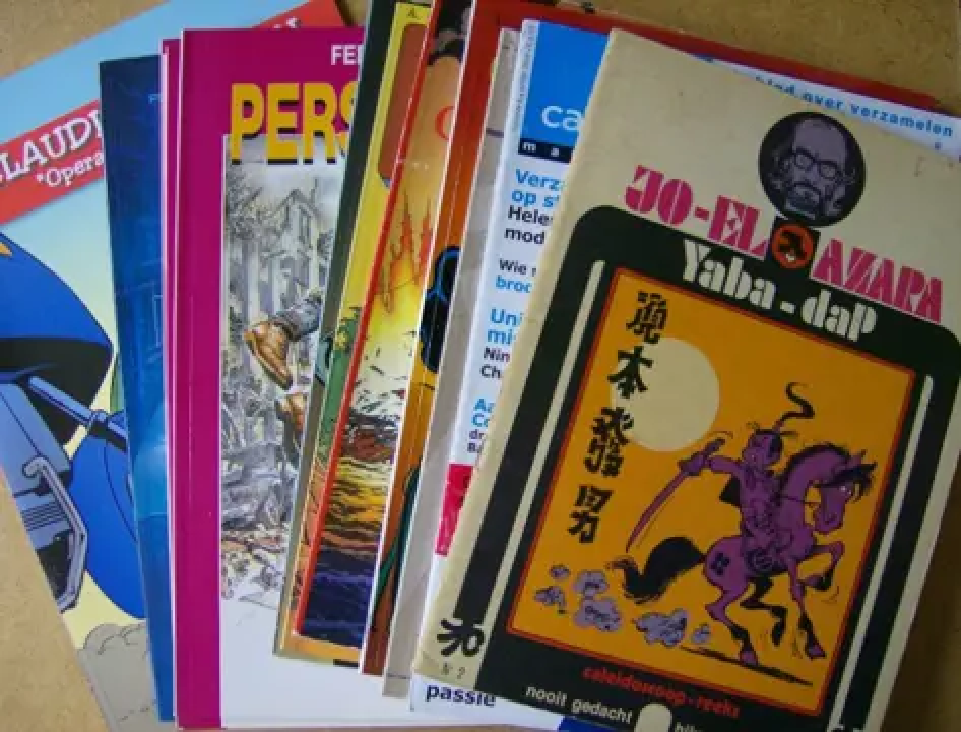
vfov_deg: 40.0
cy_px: 366
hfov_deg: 51.1
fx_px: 1005
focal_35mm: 36
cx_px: 480
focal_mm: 6
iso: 100
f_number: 2.8
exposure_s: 1/83.2
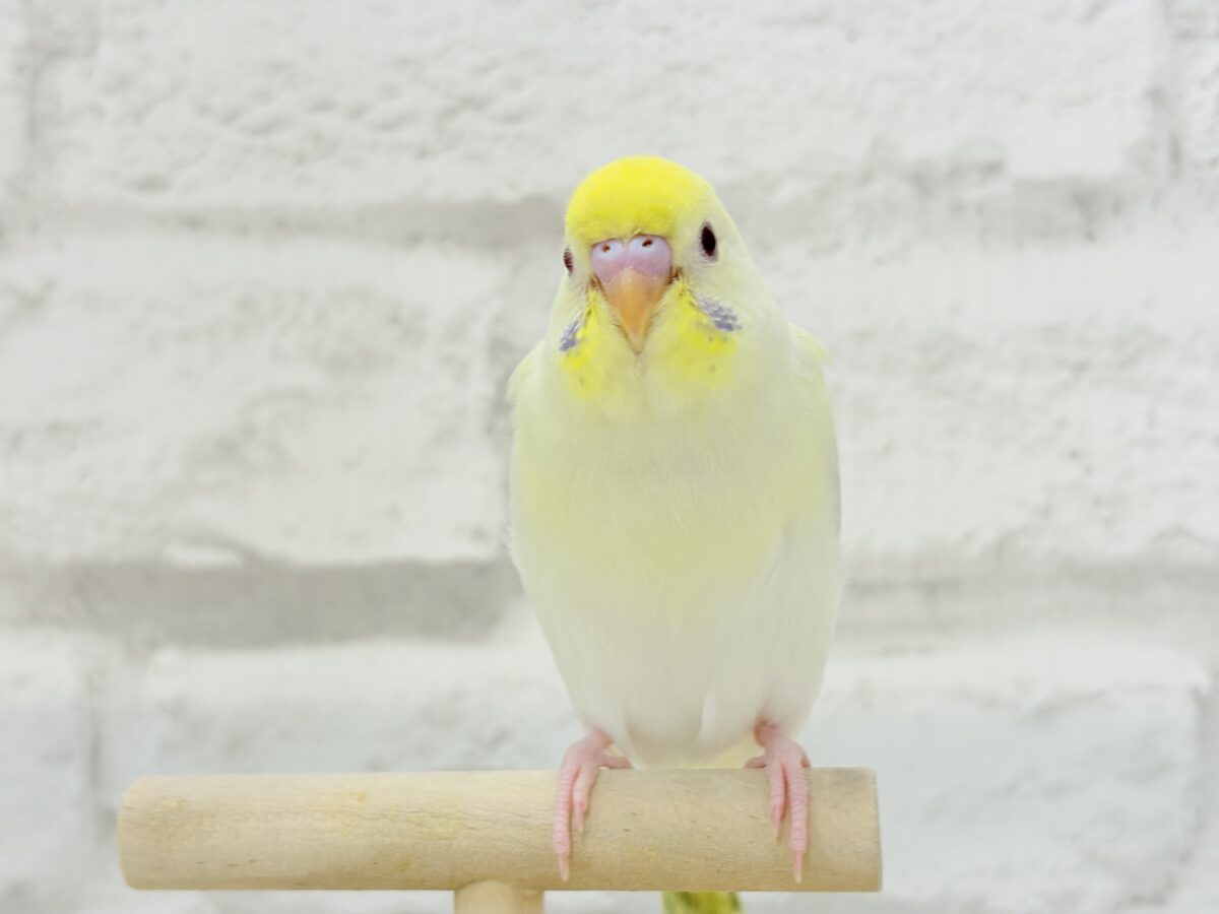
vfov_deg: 28.0
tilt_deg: -2.8
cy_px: 457
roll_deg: +1.8
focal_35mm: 52
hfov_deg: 36.8
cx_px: 610
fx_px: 1831
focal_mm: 5.96
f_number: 1.6
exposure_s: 1/50
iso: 32
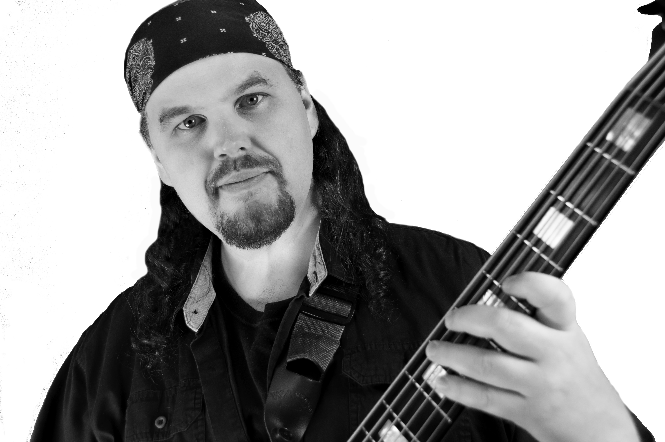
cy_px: 221
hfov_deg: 41.2
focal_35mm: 48
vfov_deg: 28.0
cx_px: 332
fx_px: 886
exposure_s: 1/30
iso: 400
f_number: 4.2
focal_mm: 32
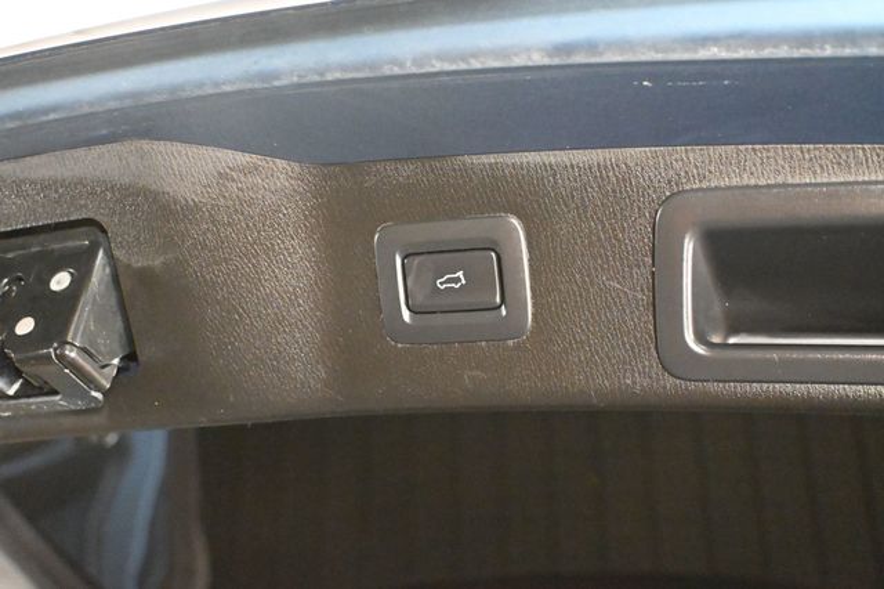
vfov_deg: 35.5
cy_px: 294
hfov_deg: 51.3
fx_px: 920
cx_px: 442
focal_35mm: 38
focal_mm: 25
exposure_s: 1/50
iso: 12800
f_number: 4.2
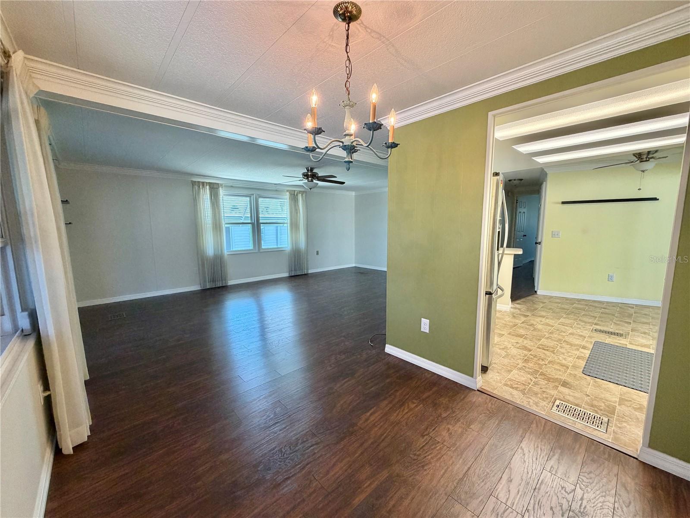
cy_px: 259
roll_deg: +0.8
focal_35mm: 14
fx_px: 279
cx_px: 345
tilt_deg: -7.3
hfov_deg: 102.1
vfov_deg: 85.7
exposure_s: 1/120
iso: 320
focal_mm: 2.22
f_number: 2.2
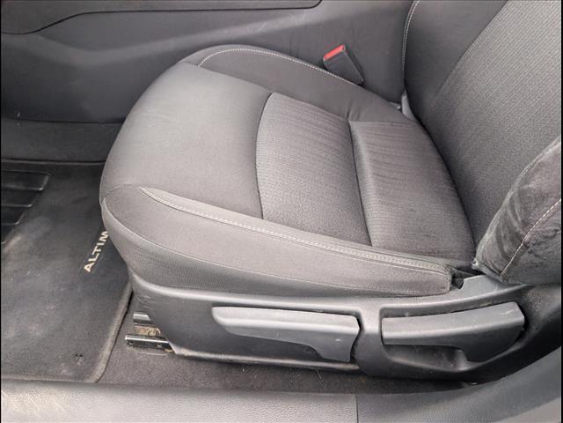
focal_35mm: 24
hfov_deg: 71.6
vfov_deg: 56.8
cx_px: 282
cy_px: 212
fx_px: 390
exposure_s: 1/1667
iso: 1772
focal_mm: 6.9
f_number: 1.68
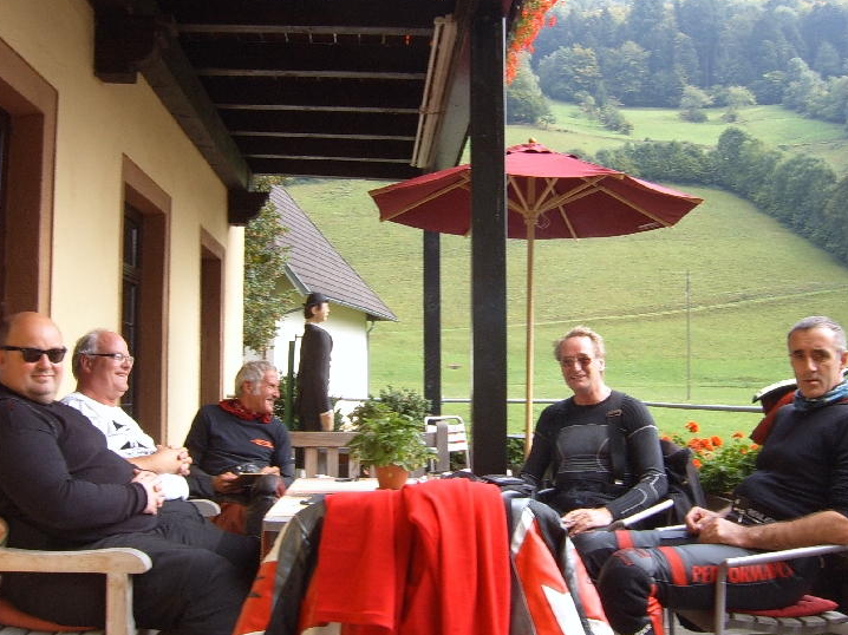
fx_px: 955
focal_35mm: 39
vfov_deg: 36.8
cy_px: 327
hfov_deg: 47.9
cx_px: 398
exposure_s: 1/45
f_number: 5.8
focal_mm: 5.8
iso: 50
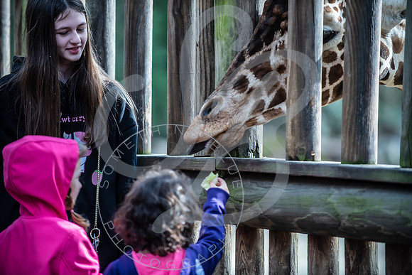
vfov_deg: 6.8
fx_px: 2314
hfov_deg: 10.2
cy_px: 138
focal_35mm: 202
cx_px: 206
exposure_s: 1/320
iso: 200
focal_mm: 200
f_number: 2.8
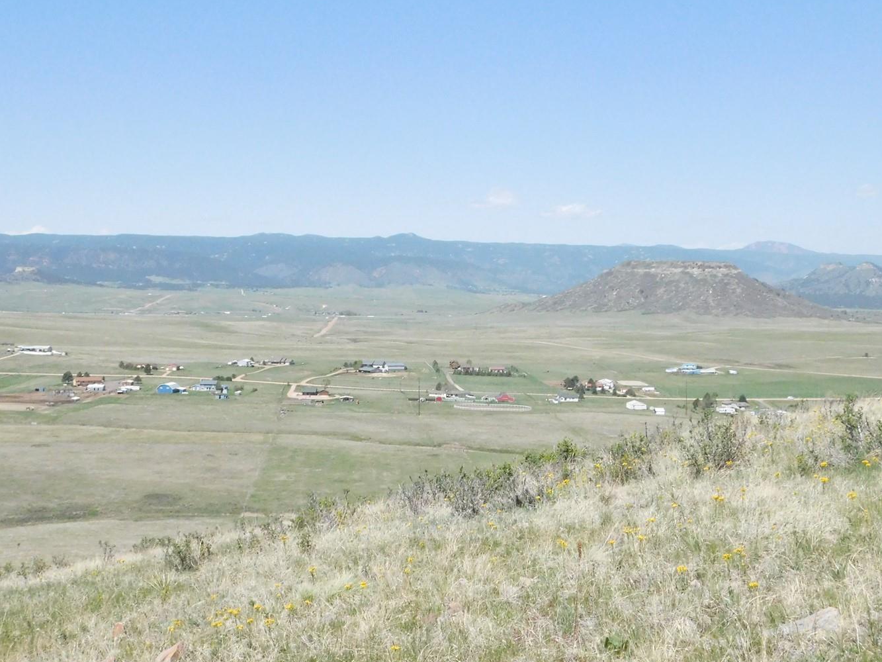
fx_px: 1376
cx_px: 423
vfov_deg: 27.0
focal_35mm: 54
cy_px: 295
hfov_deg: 35.5
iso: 800
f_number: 7.4
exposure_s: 1/1500
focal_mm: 8
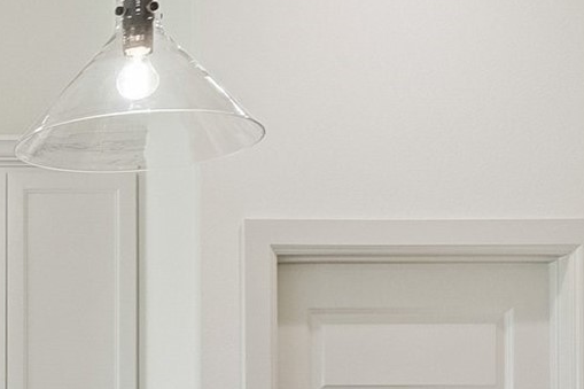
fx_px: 1686
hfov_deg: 16.4
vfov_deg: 12.6
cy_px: 555
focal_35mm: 104
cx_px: -480
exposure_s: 1/125
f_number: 6.3
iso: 200
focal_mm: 17.5
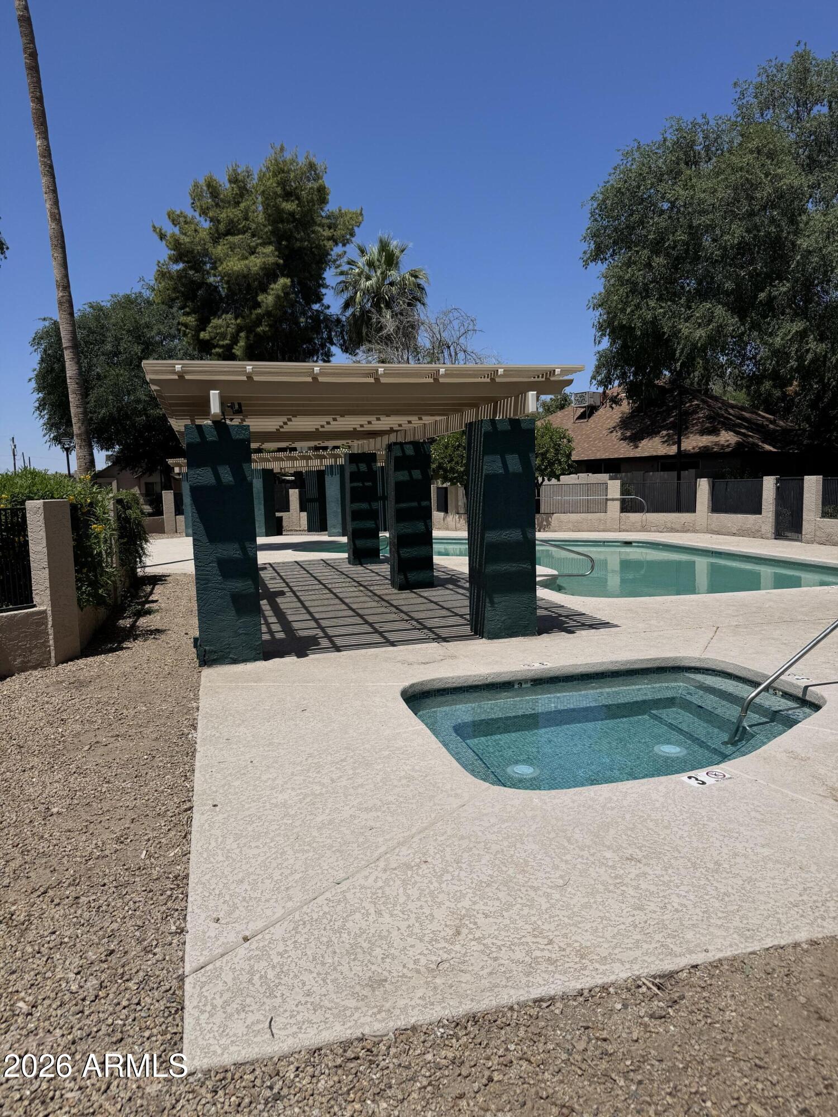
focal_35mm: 24
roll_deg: +4.1
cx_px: 419
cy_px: 558
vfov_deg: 71.6
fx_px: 775
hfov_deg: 56.8
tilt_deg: -3.5
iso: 80
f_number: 1.78
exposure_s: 1/10417
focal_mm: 6.76
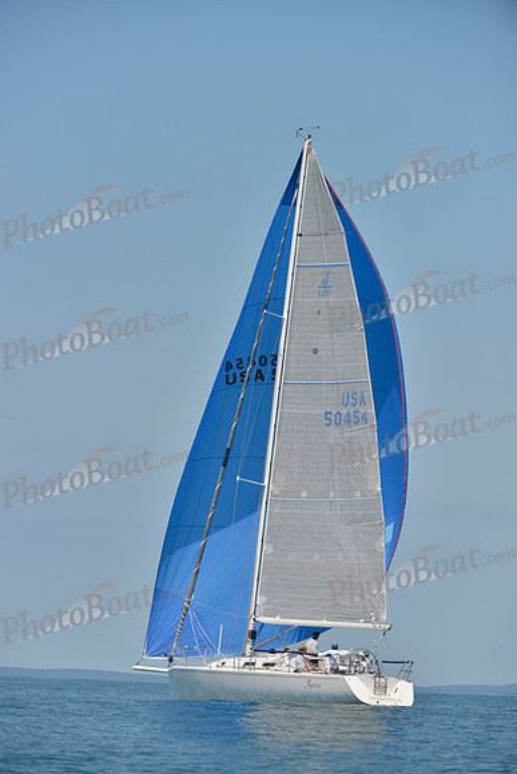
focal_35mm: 200
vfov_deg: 10.3
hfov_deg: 6.9
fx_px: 4305
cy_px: 387
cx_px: 258
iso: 280
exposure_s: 1/2500
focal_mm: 200
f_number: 5.6
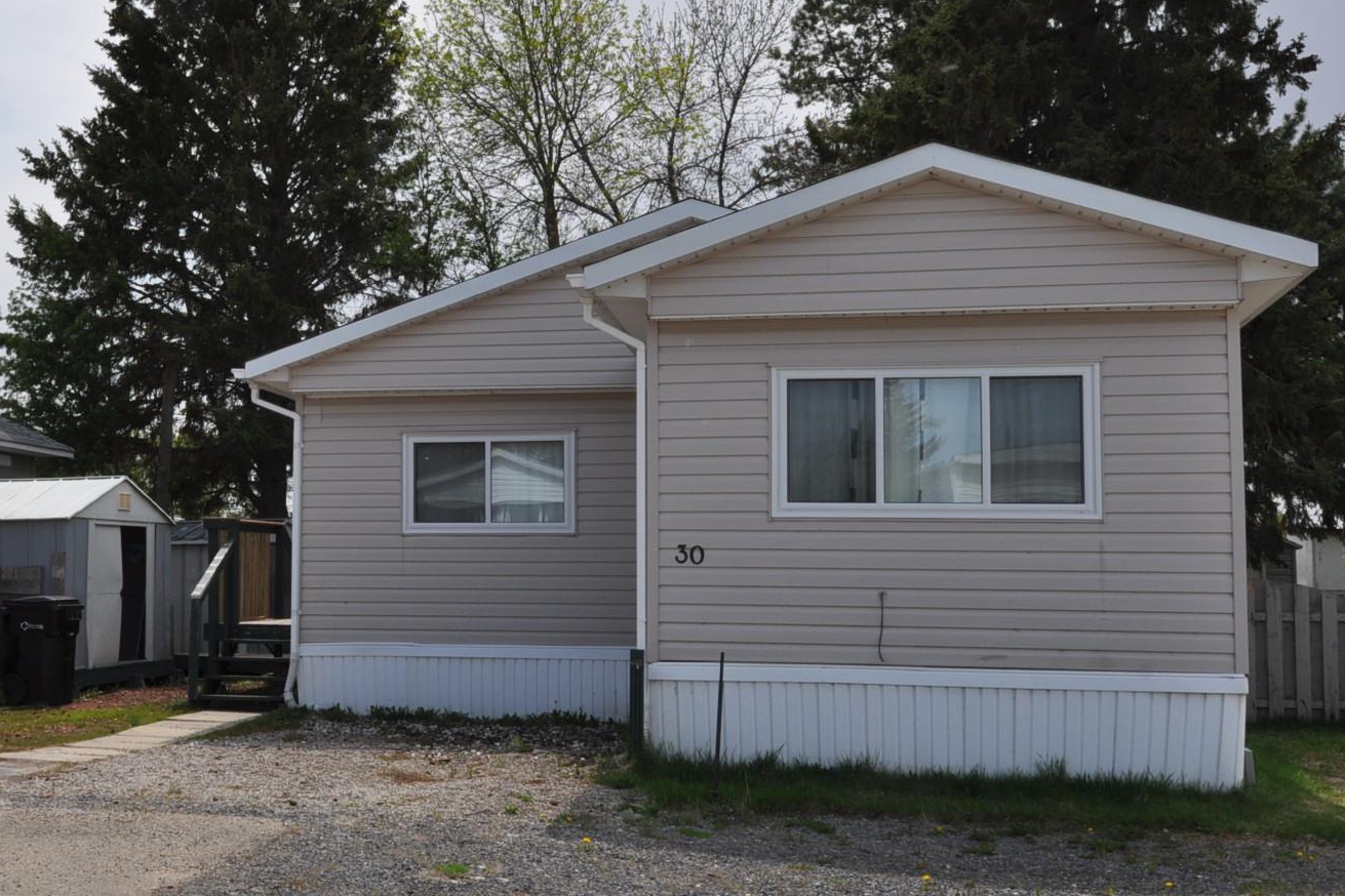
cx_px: 341
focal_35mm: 49
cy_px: 444
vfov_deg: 27.5
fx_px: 1831
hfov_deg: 39.3
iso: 200
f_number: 16
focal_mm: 20
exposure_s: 1/200
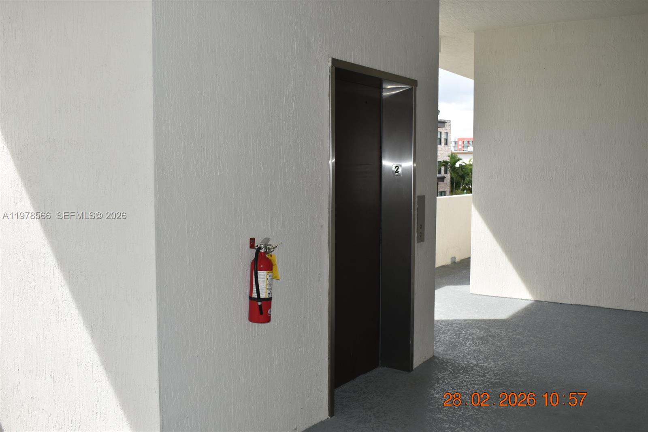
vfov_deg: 36.9
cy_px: 216
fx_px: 648
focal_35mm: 36
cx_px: 324
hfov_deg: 53.1
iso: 100
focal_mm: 24
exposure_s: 1/200
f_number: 7.1
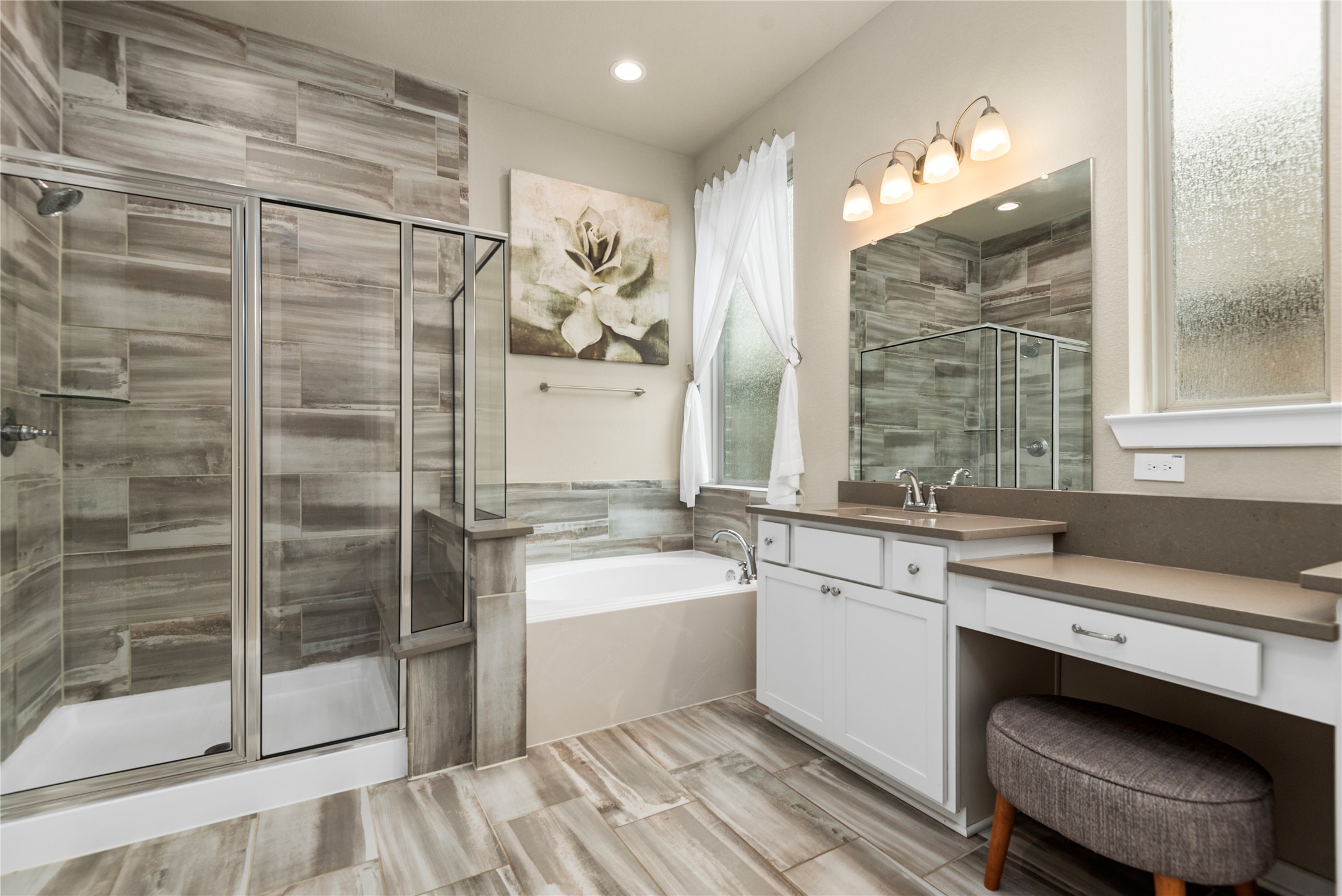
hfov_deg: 96.7
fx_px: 597
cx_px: 671
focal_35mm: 16
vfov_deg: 73.8
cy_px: 448
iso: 400
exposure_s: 1/25
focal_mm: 16
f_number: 7.1
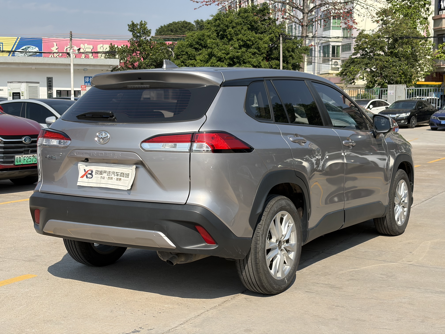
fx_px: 668
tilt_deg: -5.5
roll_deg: +0.0
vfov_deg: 28.0
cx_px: 222
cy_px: 167
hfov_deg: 36.8
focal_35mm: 52
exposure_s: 1/2865
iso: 32
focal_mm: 5.96
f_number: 1.6
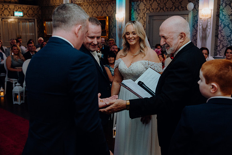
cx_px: 116
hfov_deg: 46.4
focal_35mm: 42
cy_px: 78
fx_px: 271
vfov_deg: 31.9
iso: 2500
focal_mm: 42
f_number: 3.5
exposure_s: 1/160
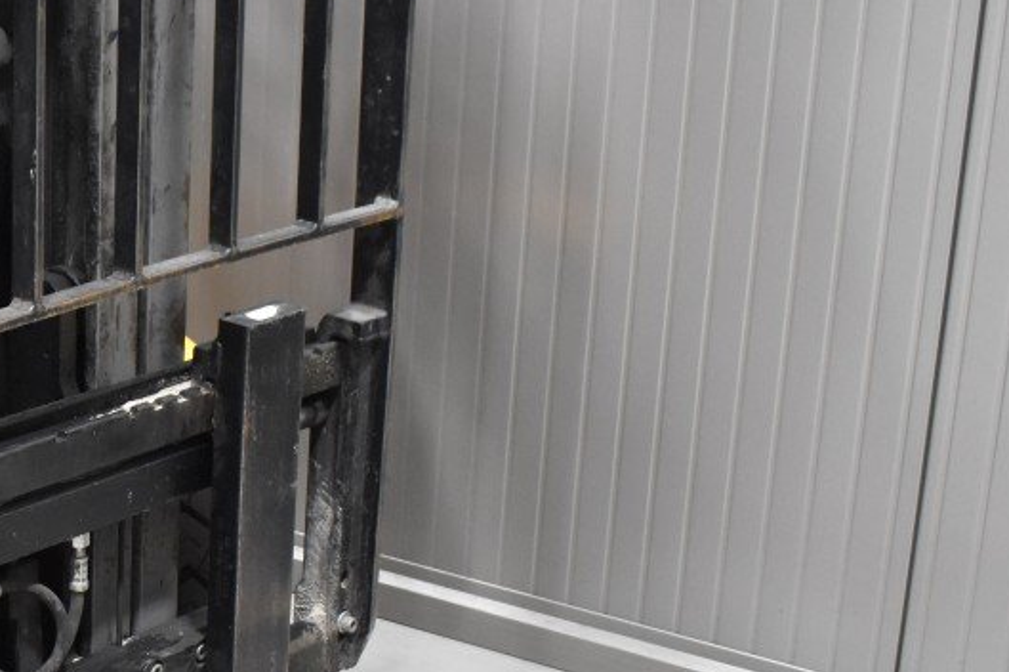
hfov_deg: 22.8
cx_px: -46
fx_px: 2385
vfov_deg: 15.9
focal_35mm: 85
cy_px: 550
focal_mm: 25
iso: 1600
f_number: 5
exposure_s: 1/25
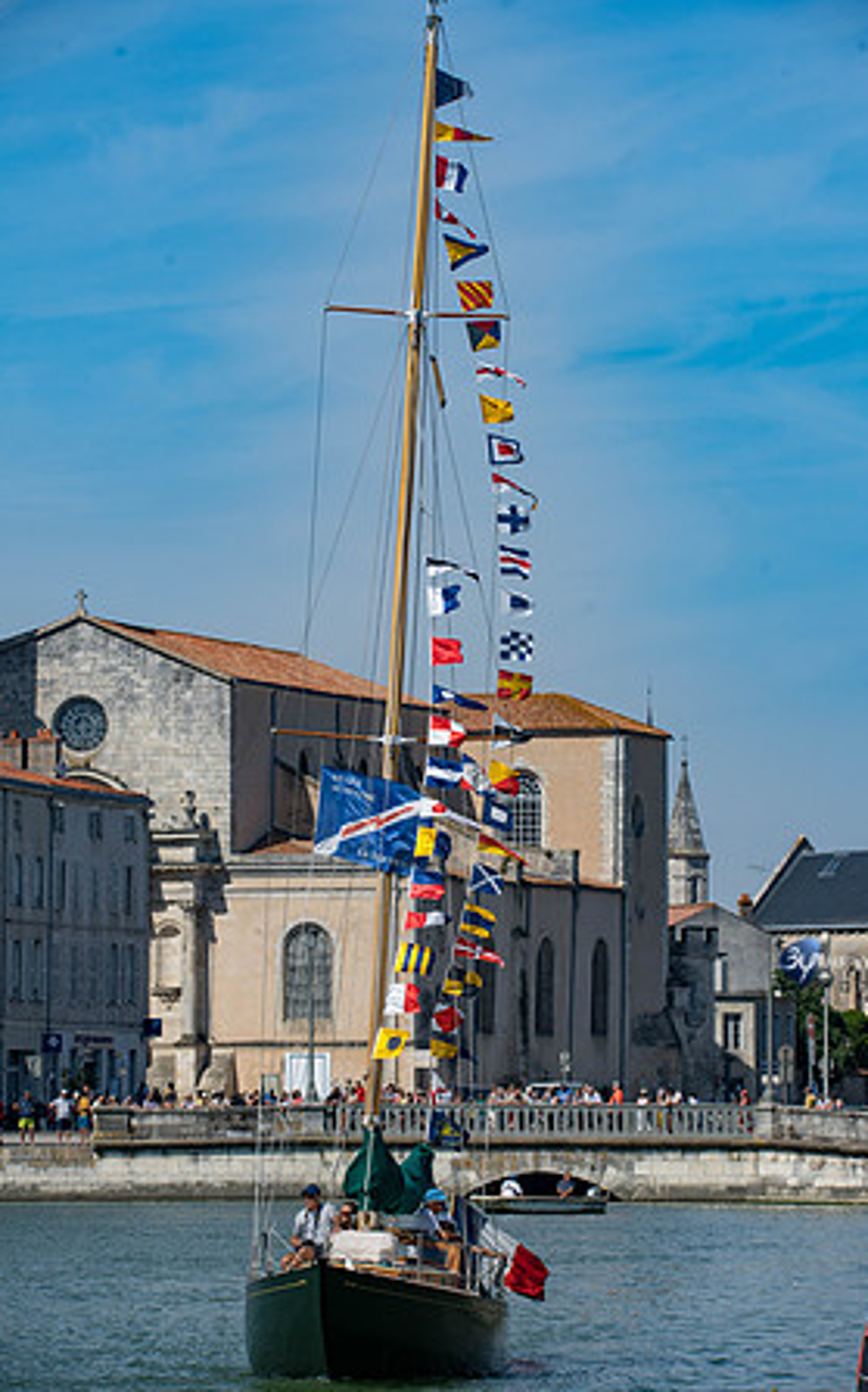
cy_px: 698
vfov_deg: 10.8
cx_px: 451
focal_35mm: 195
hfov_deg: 6.7
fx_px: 7388
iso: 180
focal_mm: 190
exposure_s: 1/800
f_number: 11
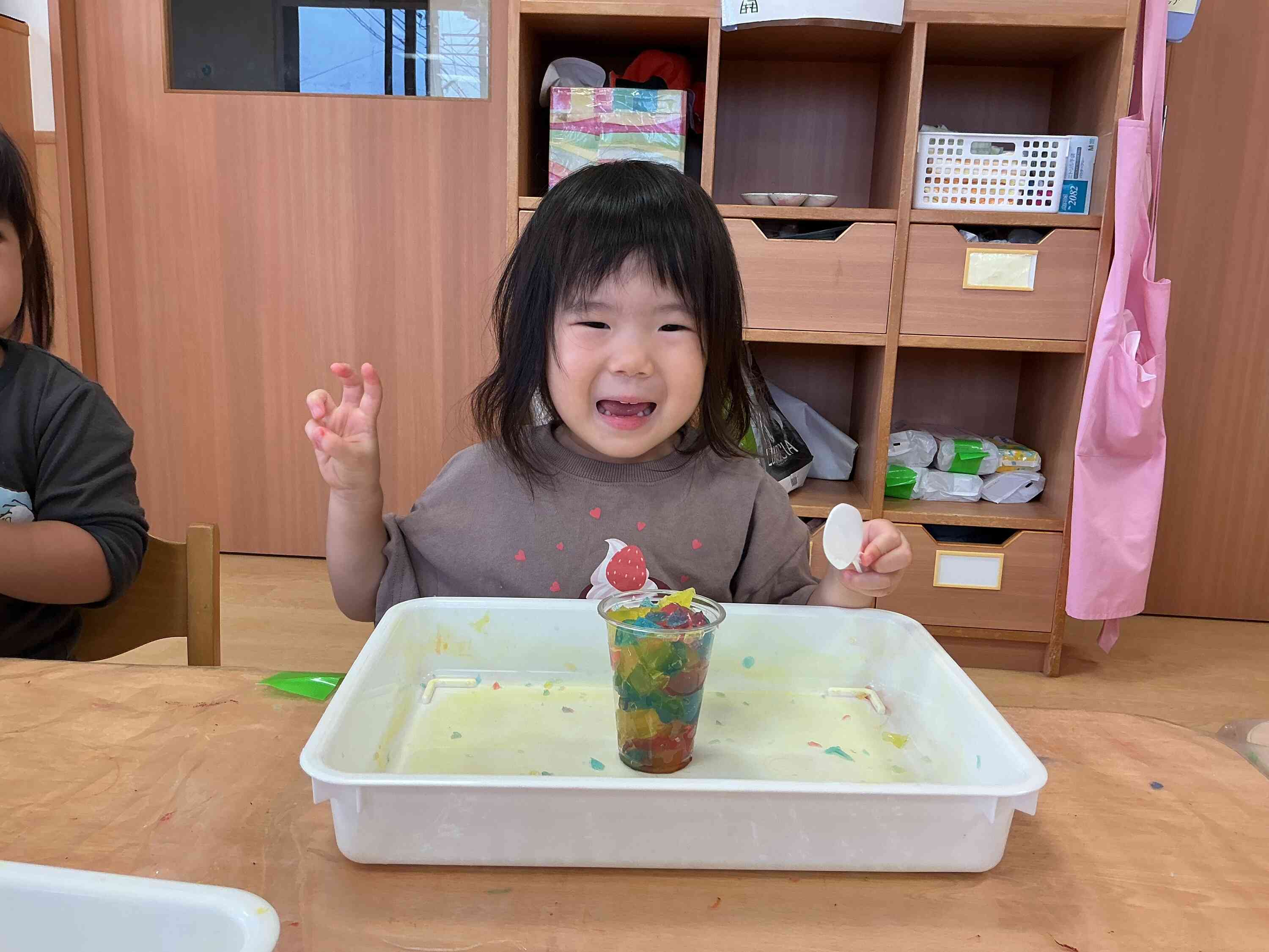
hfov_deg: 61.7
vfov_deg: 48.2
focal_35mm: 29
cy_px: 476
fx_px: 1063
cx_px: 634
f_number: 1.8
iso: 64
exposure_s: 1/120
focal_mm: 3
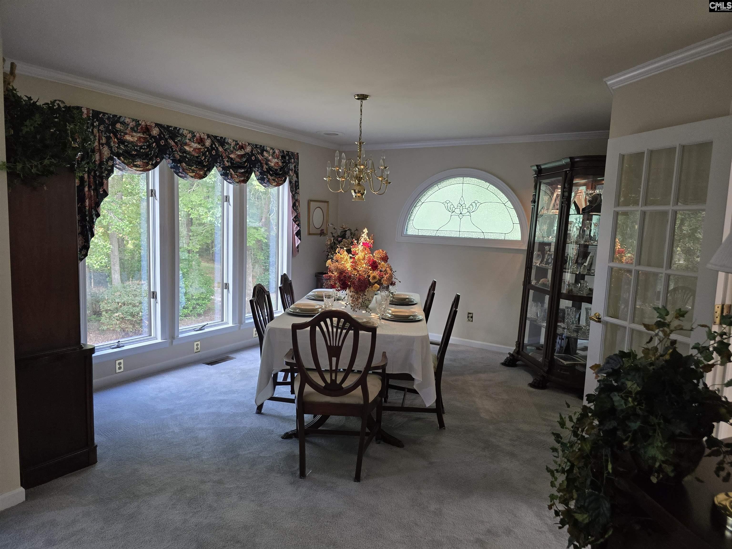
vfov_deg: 58.9
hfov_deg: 73.9
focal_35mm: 23
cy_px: 274
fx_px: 486
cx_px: 366
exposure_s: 1/120
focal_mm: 6.3
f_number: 1.7
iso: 320
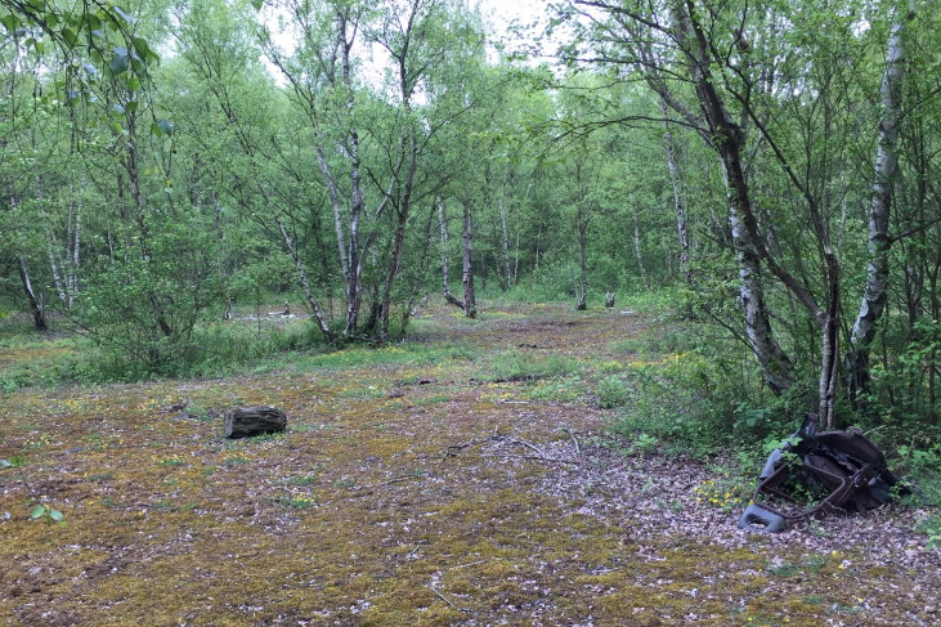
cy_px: 359
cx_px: 476
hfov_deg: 57.2
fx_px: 862
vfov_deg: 39.9
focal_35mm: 33
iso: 32
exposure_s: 1/119
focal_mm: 4.15
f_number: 2.2
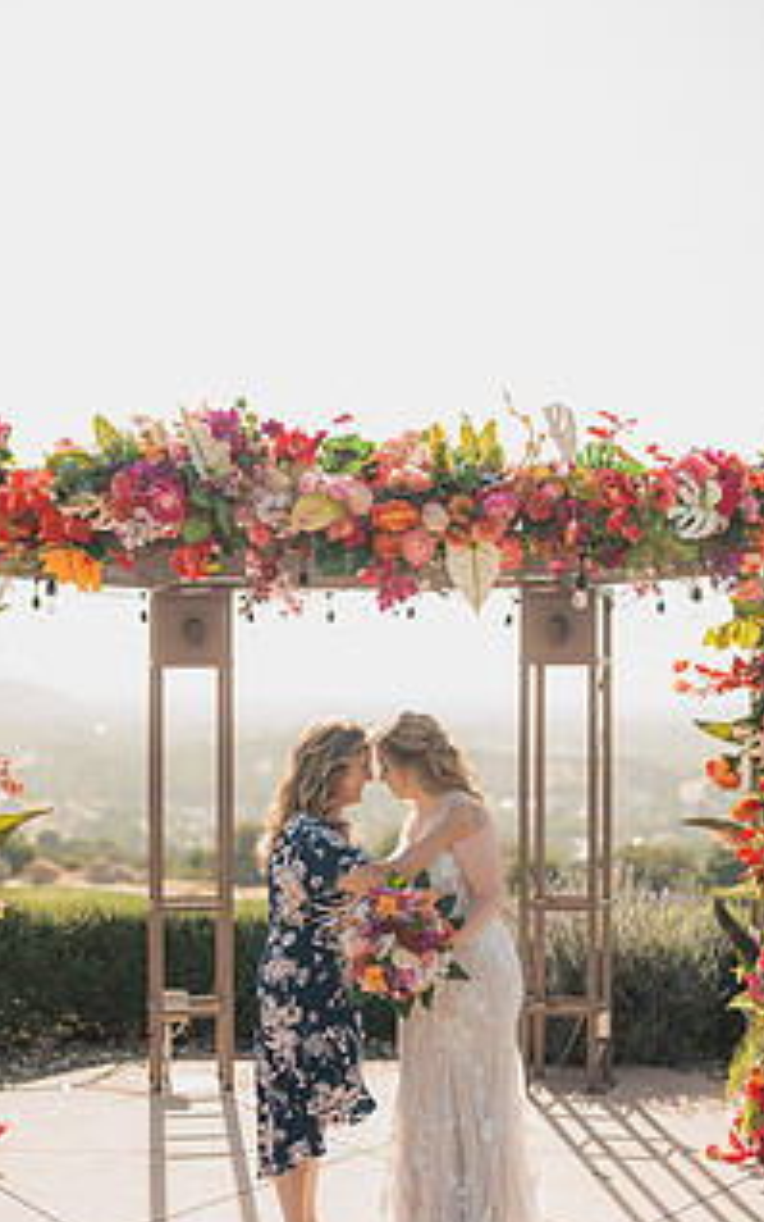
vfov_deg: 28.5
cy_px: 780
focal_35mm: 72
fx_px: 2396
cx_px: 384
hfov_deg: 18.1
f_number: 2
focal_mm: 50
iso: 50
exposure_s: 1/1000
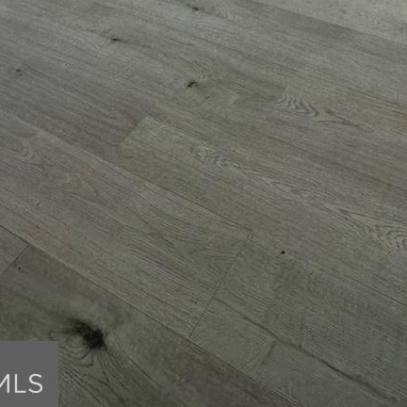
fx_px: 585
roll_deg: +2.0
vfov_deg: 23.0
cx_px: 366
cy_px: -305
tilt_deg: -9.5
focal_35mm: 44
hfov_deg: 36.0
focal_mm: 2.22
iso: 40
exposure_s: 1/142
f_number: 2.2
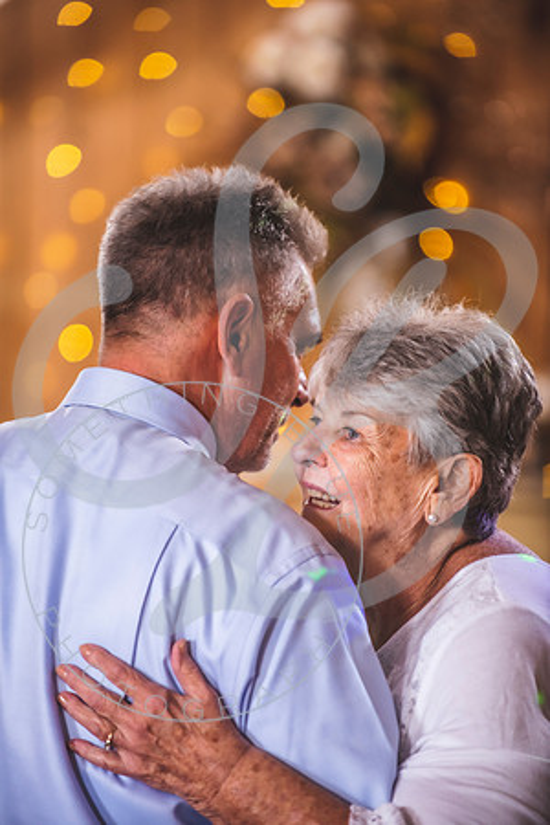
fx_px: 4583
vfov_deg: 10.3
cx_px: 275
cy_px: 412
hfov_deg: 6.9
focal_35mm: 200
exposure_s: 1/200
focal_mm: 200
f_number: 2.8
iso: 800
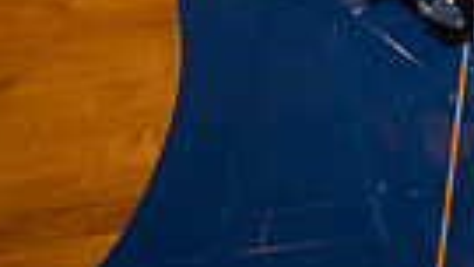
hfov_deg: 19.3
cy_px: -520
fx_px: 1358
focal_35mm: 108
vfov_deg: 9.1
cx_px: 467
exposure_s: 1/250
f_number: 4.5
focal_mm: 31
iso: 400
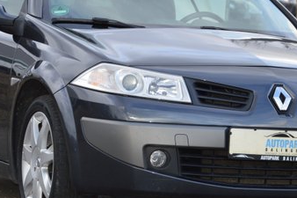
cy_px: 115
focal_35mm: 199
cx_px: 144
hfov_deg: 10.3
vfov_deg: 6.9
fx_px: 1641
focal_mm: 70
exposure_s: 1/125
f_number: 5.3
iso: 220
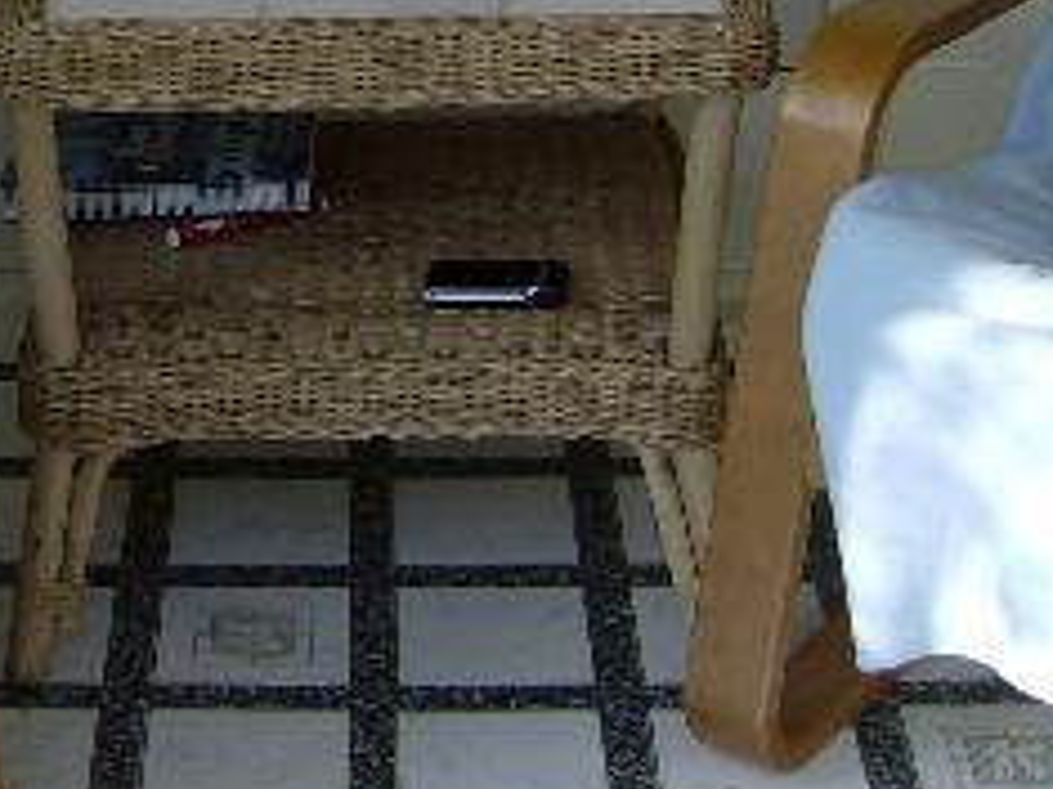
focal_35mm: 98
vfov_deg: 14.7
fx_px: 2980
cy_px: -81
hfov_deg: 19.9
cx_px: 287
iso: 100
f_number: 4.7
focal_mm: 6
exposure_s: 1/262
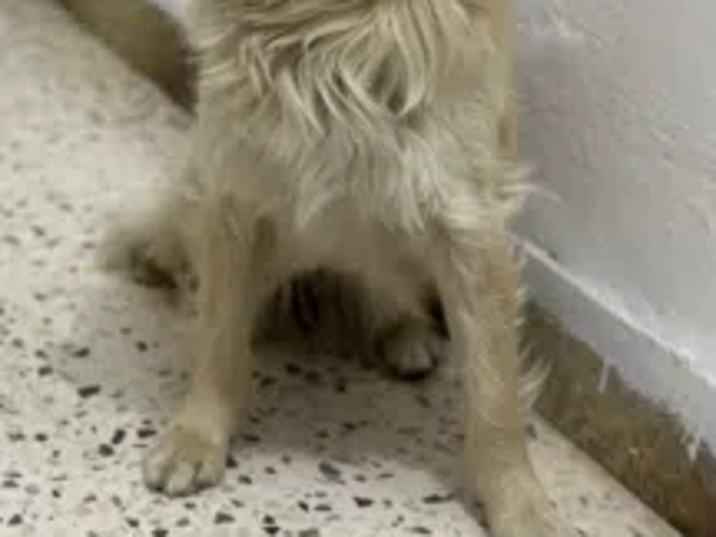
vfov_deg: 16.3
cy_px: -3
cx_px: 285
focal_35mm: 89
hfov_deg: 22.0
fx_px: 1841
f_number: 1.78
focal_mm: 6.86
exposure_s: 1/33
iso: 320
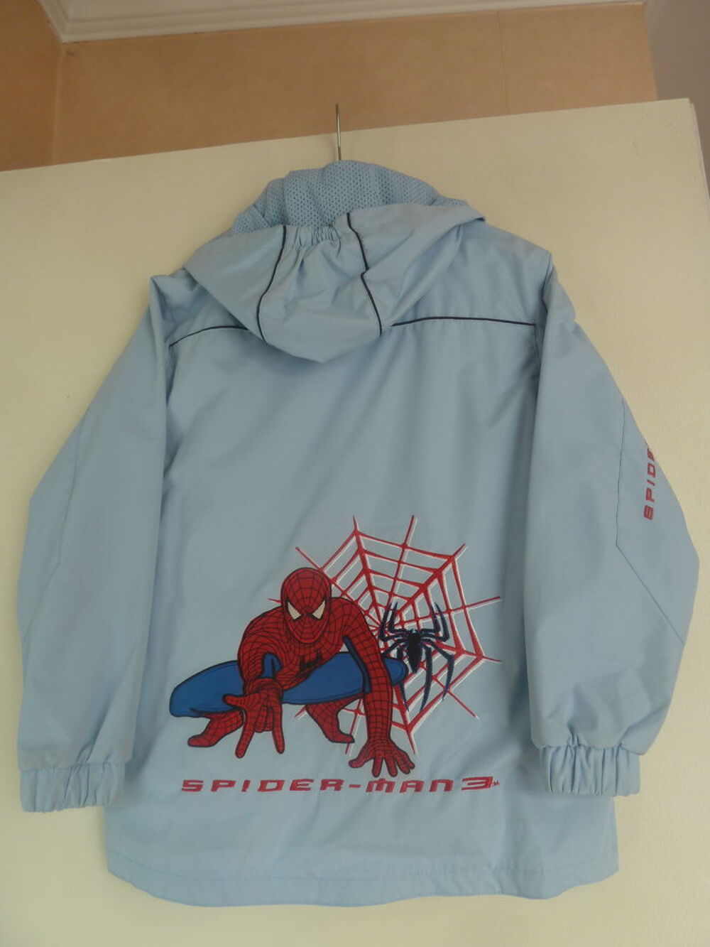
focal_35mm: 25
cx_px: 355
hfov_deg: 54.9
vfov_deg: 69.4
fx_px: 684
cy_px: 474
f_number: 3.3
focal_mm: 4.1
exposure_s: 1/30
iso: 100
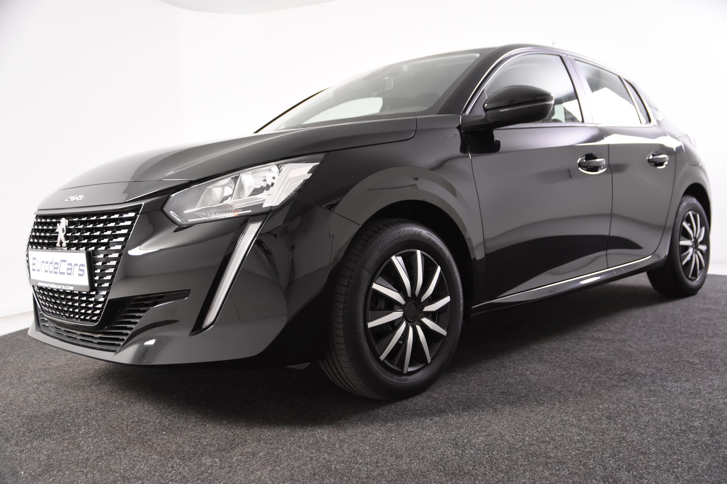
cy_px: 242
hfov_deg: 53.1
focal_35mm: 36
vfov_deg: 36.9
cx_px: 364
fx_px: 727
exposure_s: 1/50
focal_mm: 24
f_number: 3.5
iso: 1600
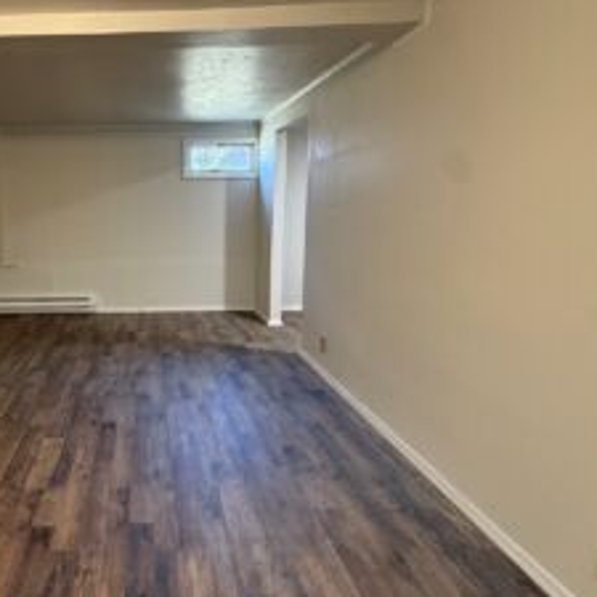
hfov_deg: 64.7
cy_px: 263
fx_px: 429
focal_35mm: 22
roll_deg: +0.7
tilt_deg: -7.2
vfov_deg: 69.4
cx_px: 138
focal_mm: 2.22
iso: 500
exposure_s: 1/60
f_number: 2.2
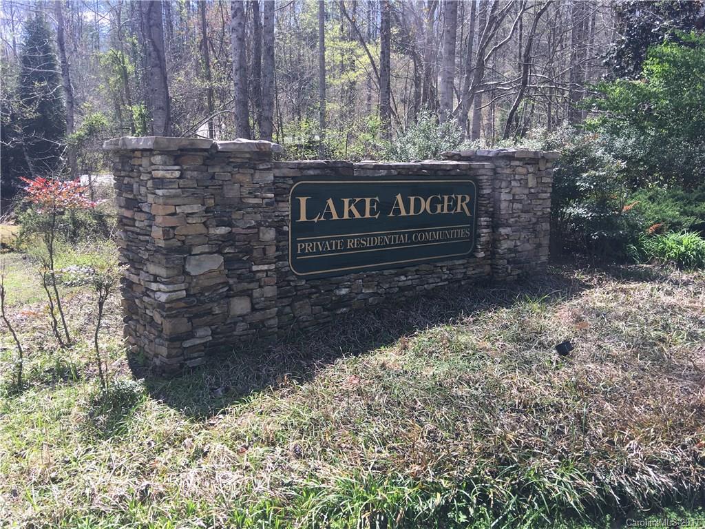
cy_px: 264
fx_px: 591
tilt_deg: -8.6
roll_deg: +0.3
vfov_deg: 48.2
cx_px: 352
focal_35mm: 29
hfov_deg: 61.7
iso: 25
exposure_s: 1/450
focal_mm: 4.15
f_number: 2.2
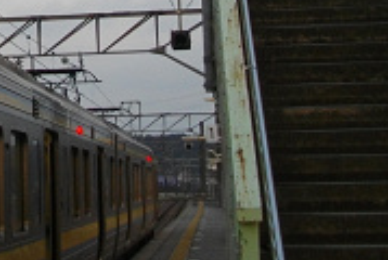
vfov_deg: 11.6
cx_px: -80
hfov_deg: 17.0
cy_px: -84
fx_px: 1241
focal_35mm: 115
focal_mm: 5.7
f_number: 2.9
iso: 100
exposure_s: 1/125
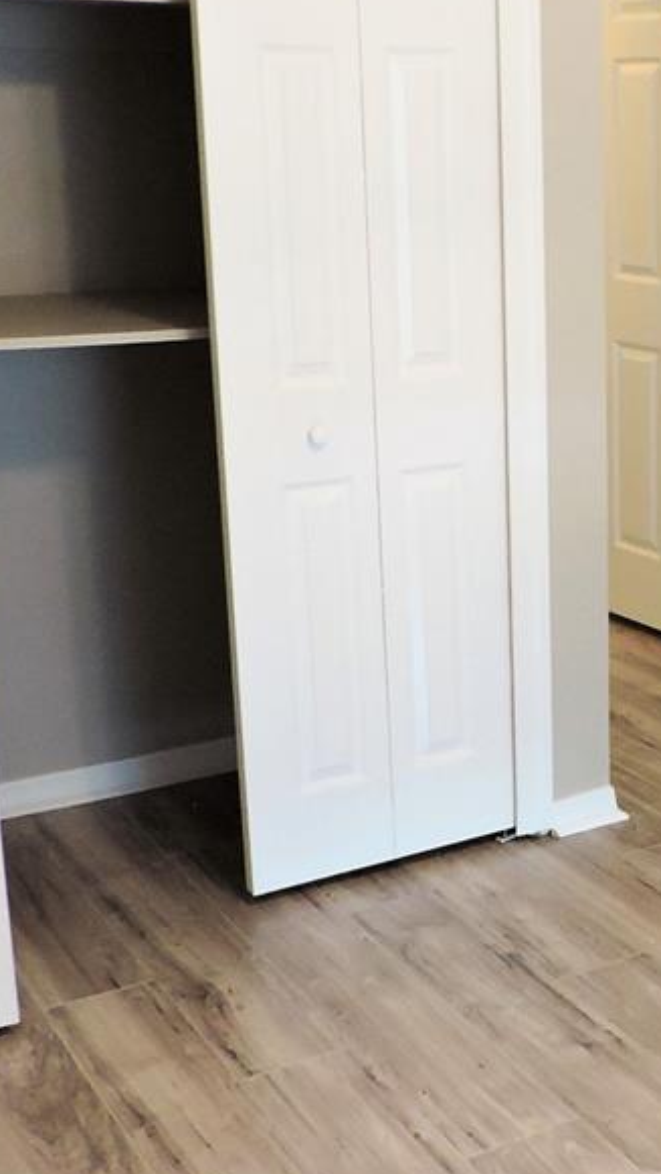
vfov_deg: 38.5
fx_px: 1682
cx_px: 693
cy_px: 540
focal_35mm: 54
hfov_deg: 21.3
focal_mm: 4.3
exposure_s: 1/25
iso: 400
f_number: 3
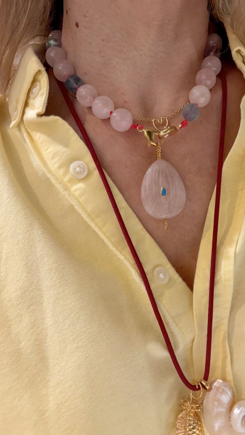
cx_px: 154
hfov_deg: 39.9
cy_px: 222
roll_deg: +2.7
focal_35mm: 29
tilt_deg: -3.2
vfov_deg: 66.1
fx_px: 335
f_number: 1.6
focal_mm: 5.96
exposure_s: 1/100
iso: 100
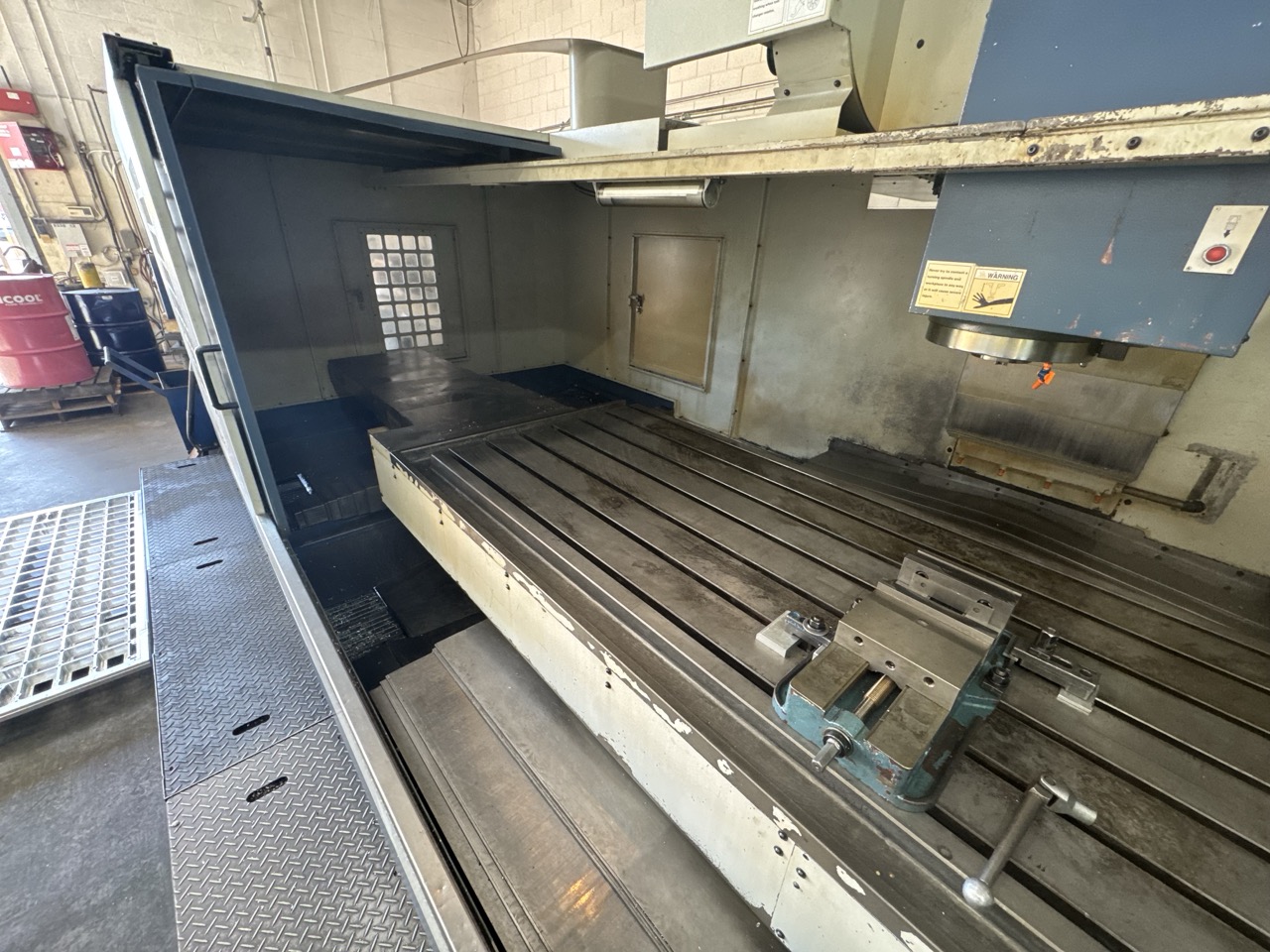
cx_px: 635
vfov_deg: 85.7
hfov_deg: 102.1
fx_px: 514
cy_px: 476
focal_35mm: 14
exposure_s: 1/60
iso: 400
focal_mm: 2.22
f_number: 2.2
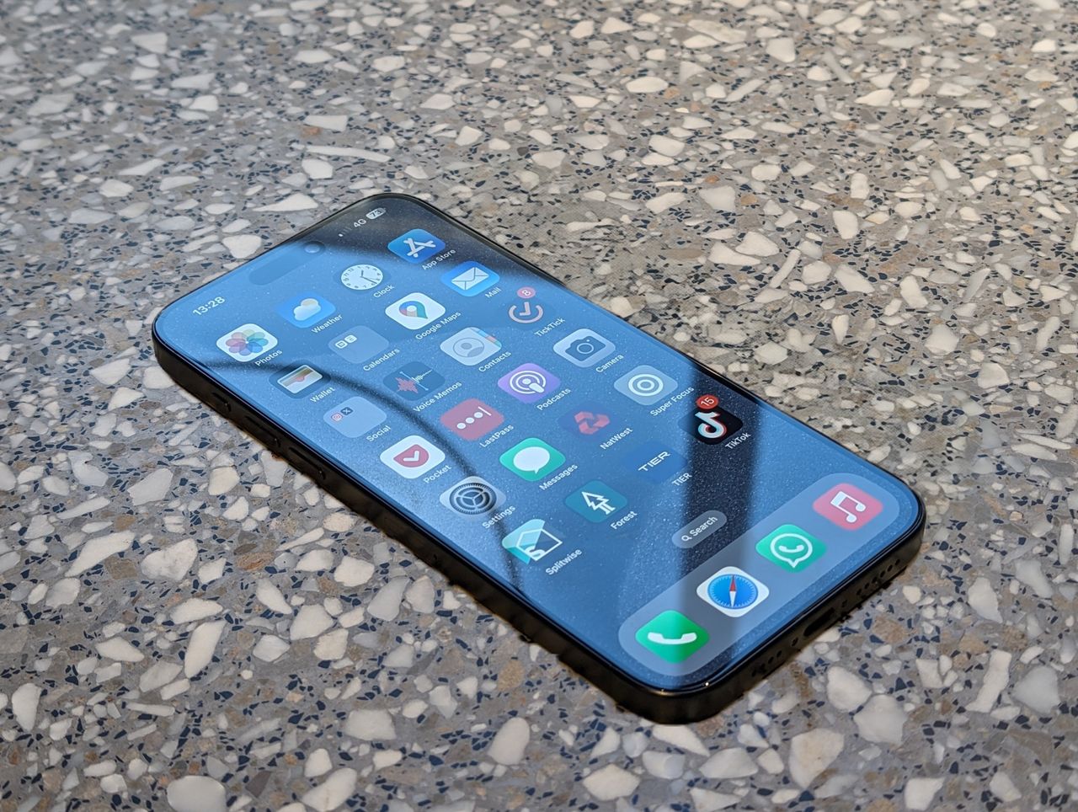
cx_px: 539
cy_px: 406
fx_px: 1528
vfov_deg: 29.8
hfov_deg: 38.9
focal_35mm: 49
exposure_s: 1/58.6
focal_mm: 6.9
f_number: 1.68
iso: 40
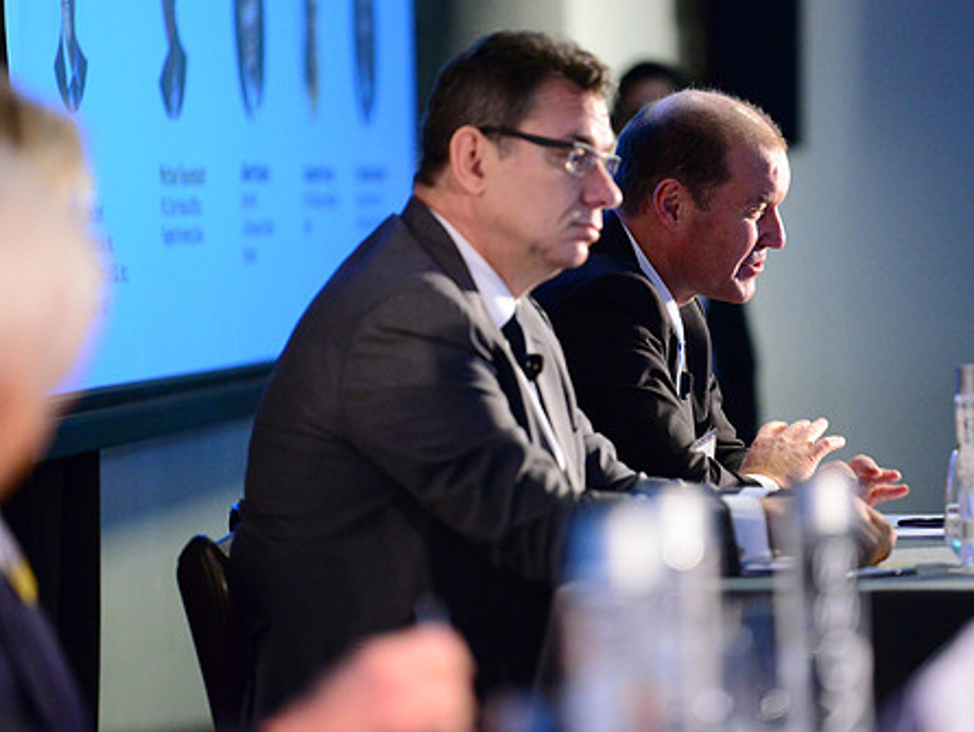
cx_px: 601
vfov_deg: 6.0
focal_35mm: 250
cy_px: 322
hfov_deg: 7.9
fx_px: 7038
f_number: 2.8
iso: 6400
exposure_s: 1/200
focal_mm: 200
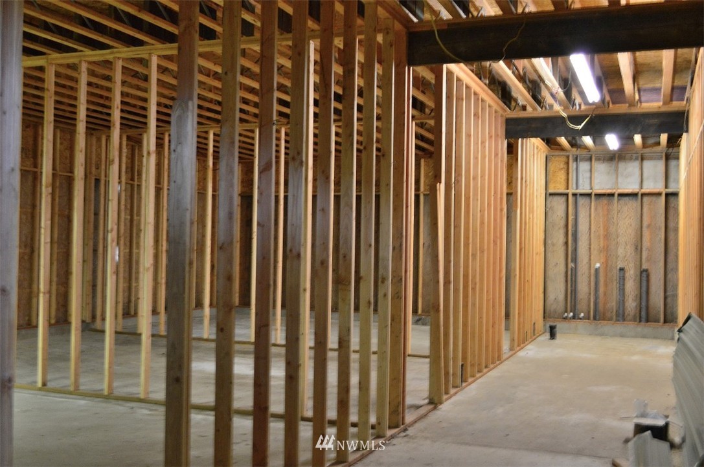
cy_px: 234
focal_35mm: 39
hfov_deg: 49.6
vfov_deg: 34.1
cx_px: 352
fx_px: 762
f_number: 4.2
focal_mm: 26
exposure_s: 1/5
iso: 800
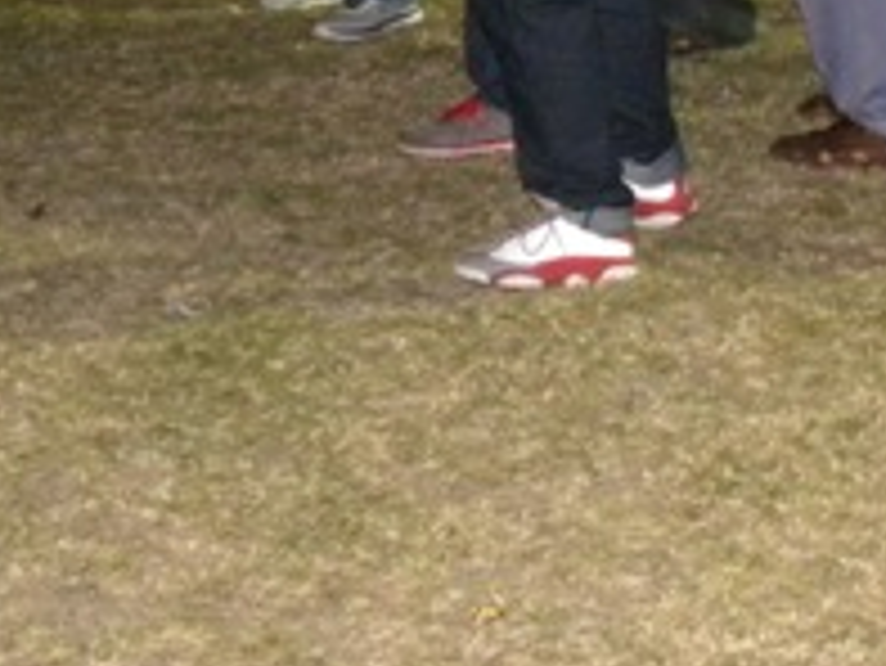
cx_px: 886
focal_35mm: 120
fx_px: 3073
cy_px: -310
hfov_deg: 16.1
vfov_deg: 11.9
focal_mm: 6.6
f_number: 3.2
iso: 474
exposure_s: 1/30
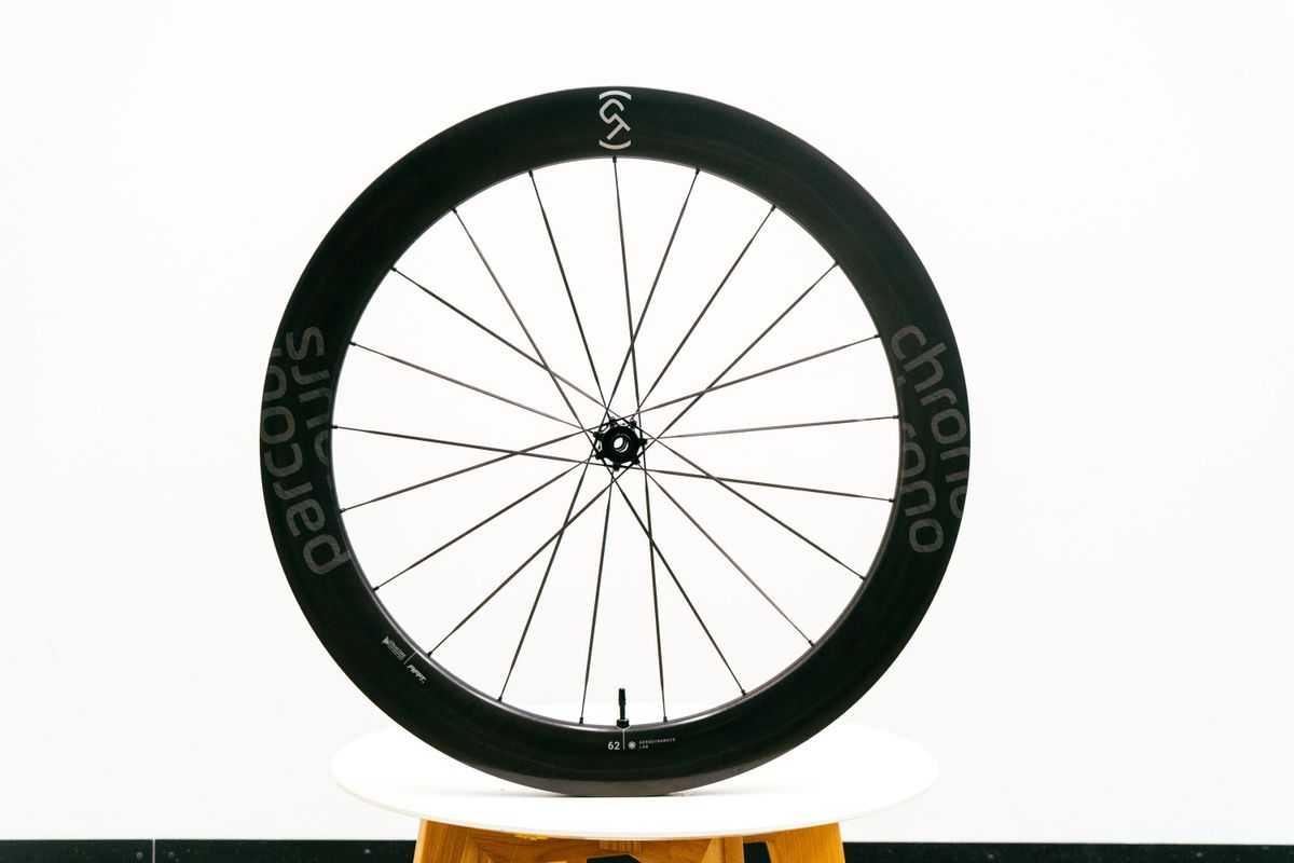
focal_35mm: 48
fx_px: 1725
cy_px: 432
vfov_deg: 28.1
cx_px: 647
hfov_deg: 41.1
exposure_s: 1/125
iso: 3200
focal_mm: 48
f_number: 8
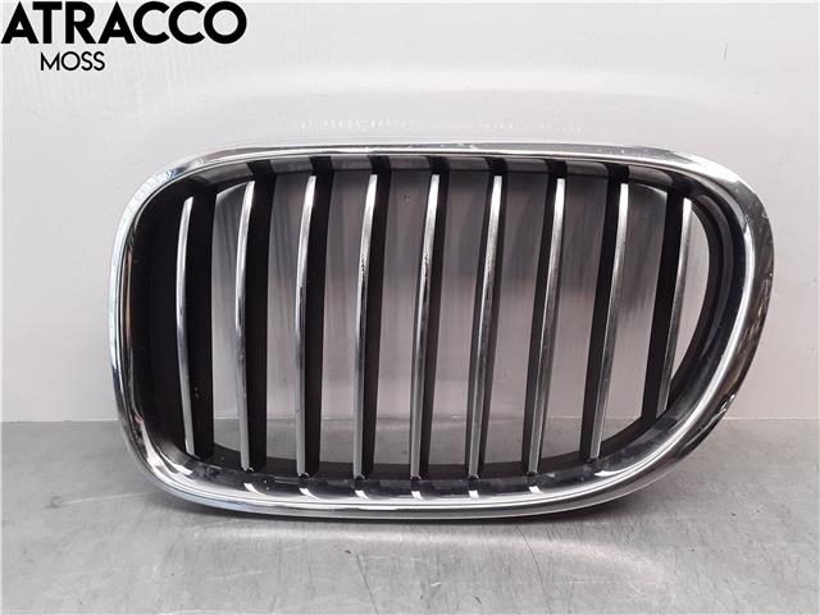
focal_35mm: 28
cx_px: 410
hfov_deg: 63.4
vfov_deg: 49.7
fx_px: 663
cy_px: 308
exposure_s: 1/50
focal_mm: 2.91
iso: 40
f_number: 1.9
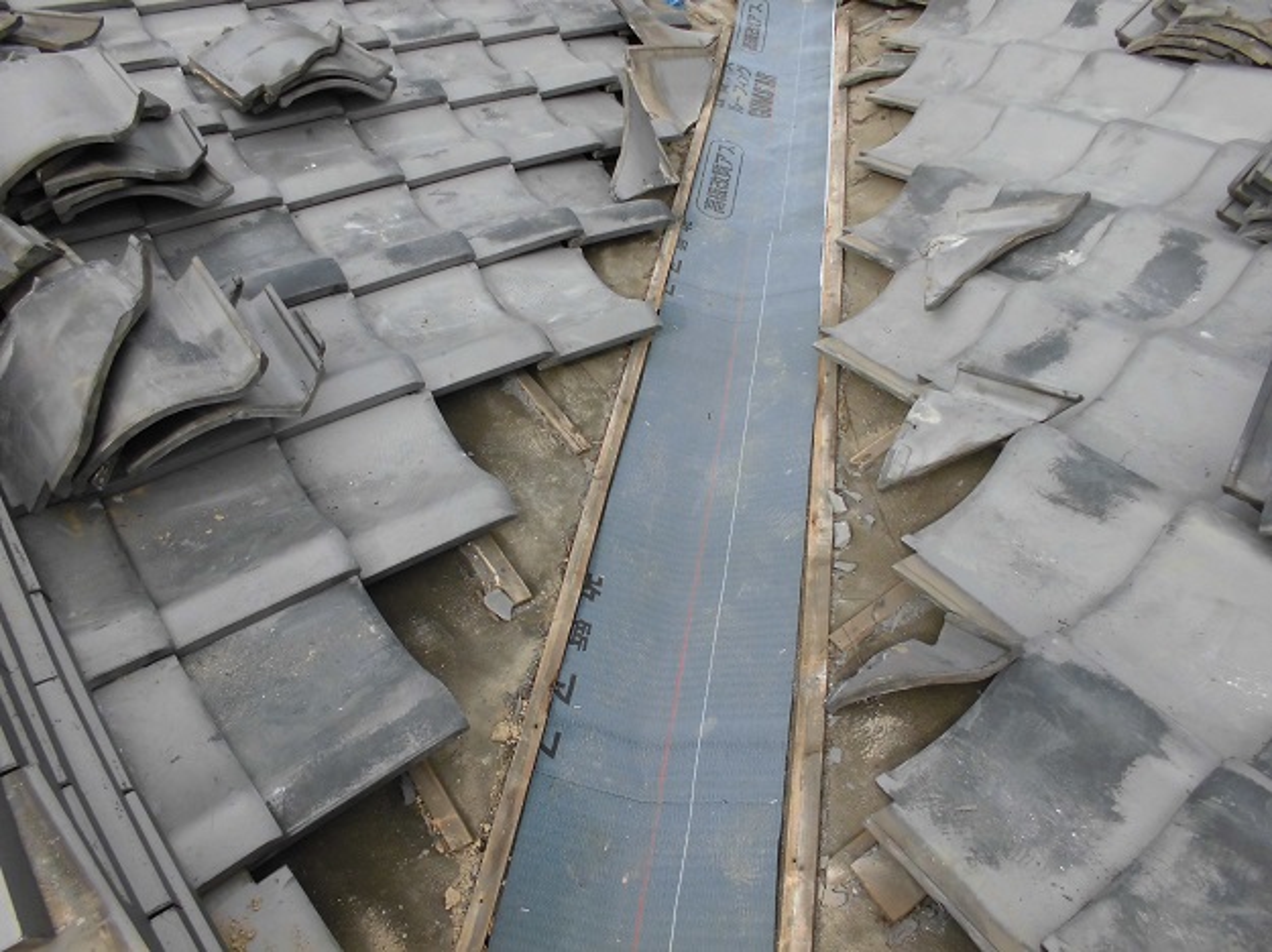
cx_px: 636
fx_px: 955
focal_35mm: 26
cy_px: 476
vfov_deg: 53.0
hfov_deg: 67.3
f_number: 3.5
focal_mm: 4.6
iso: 100
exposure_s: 1/400
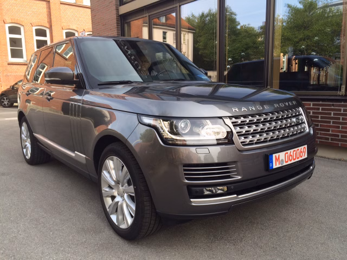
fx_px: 291
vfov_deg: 48.2
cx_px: 174
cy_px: 130
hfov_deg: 61.7
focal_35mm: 29
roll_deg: +1.6
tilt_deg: -8.9
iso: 32
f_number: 2.2
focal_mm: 4.15
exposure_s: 1/214
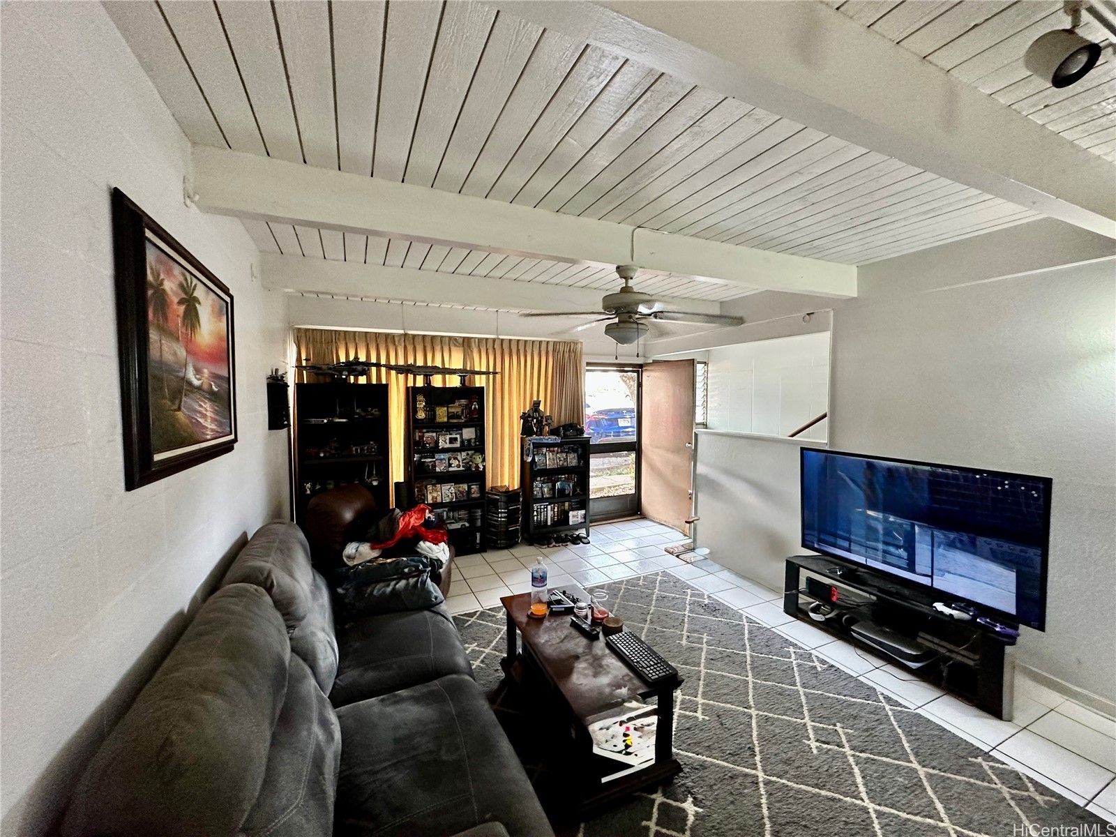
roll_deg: +0.7
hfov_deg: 102.1
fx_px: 451
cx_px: 558
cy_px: 418
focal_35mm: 14
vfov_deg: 85.7
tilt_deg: -3.3
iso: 400
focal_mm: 2.22
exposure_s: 1/60
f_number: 2.2
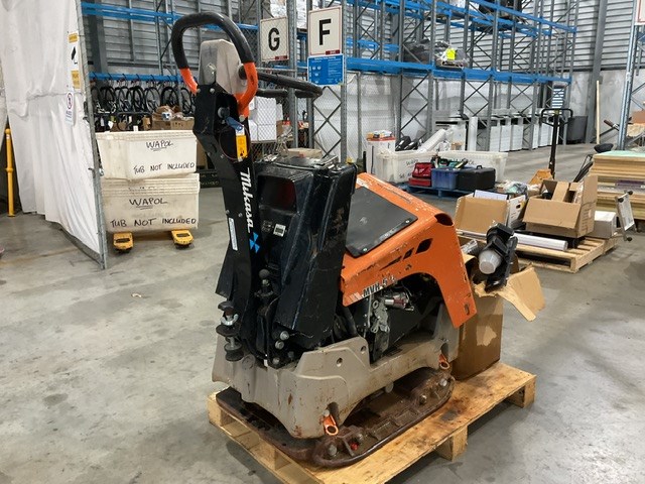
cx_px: 322
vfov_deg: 48.2
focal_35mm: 29
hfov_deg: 61.7
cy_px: 242
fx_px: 540
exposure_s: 1/50
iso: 250
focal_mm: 3
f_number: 1.8
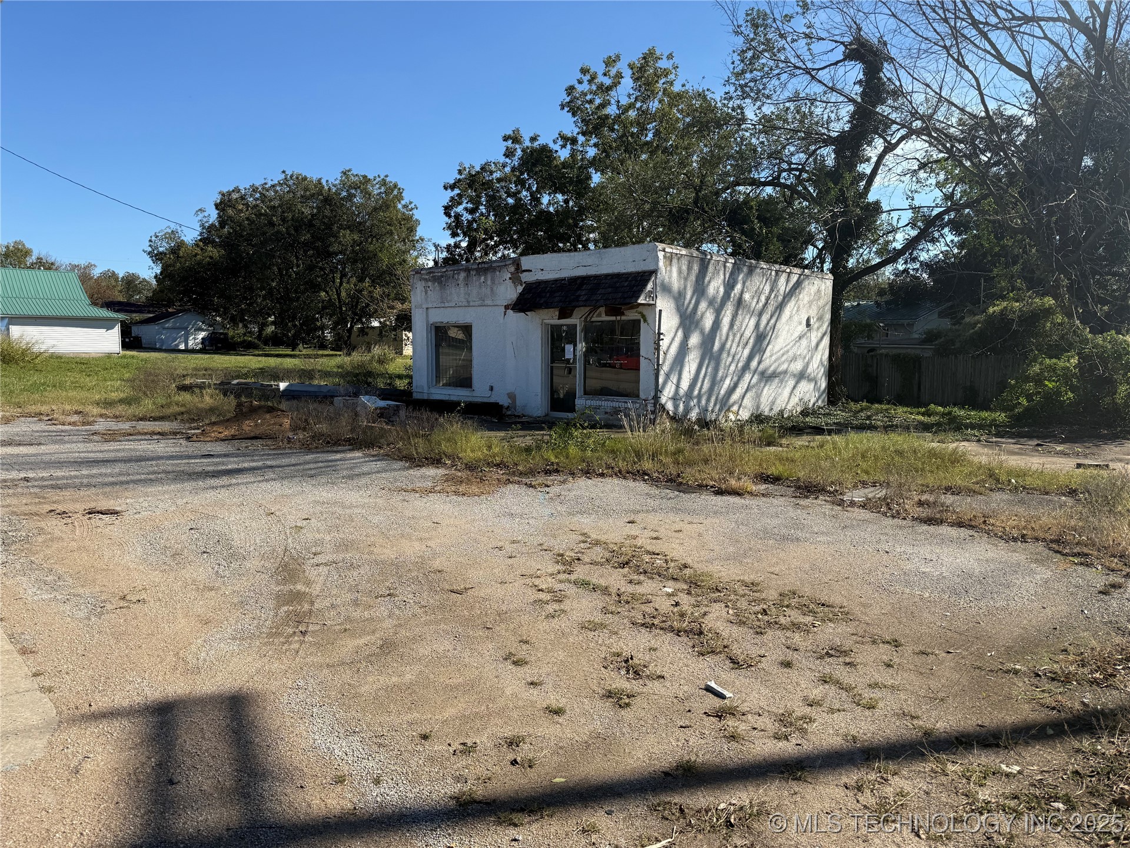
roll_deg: -0.4
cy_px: 424
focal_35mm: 24
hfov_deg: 71.6
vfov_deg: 56.8
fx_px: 783
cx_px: 565
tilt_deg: -4.5
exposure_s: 1/3953
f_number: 1.78
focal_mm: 6.76
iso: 80
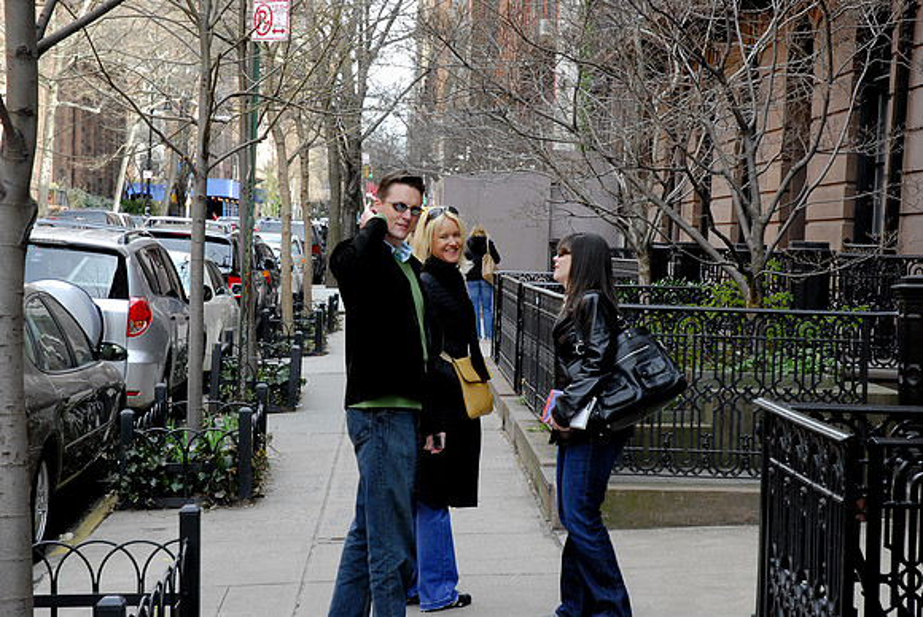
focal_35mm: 82
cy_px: 308
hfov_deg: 24.6
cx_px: 462
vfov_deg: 16.6
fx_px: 2117
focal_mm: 55
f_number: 8
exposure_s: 1/45
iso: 200
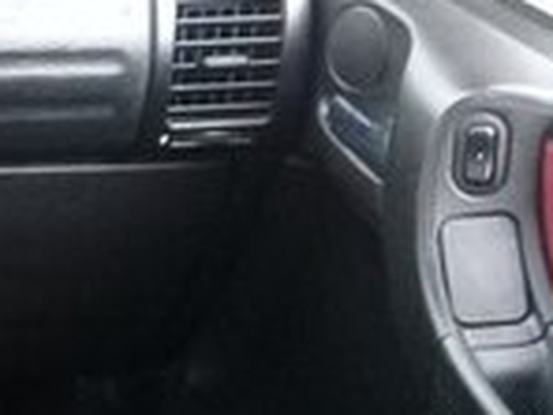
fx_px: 2205
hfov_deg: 12.1
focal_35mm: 138
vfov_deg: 10.7
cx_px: -669
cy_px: 368
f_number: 2.2
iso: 64
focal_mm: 3.3
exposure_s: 1/33
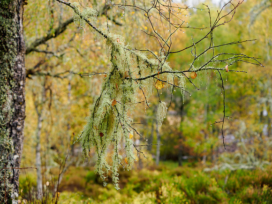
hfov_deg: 24.4
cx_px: 136
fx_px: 629
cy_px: 102
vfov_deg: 18.4
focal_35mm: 80
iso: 200
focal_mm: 40
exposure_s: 1/50
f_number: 4
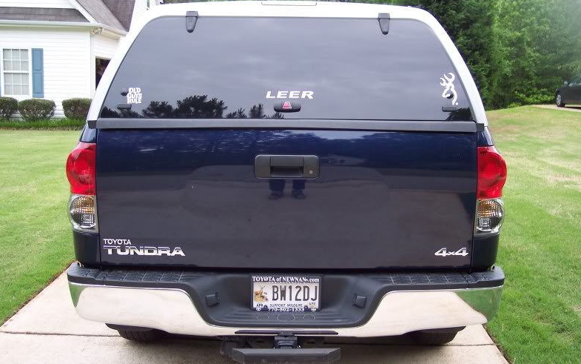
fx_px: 649
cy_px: 168
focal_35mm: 41
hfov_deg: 48.2
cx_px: 292
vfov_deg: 31.3
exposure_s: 1/180
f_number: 2.8
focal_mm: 8
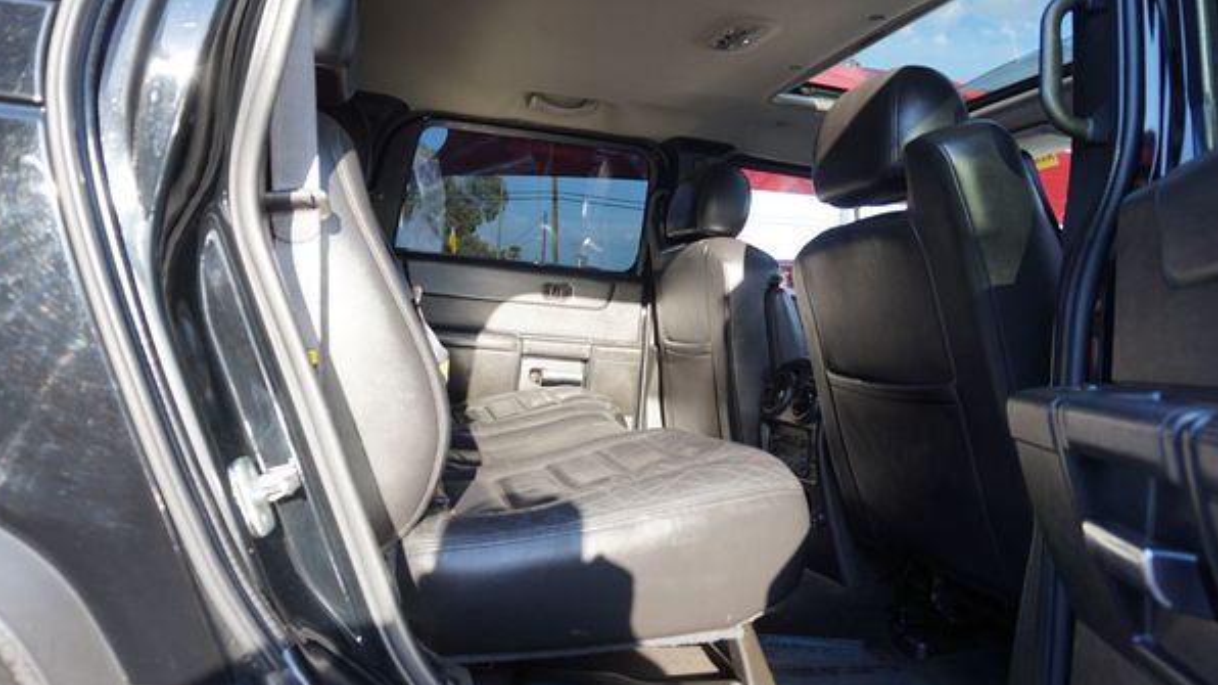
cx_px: 597
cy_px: 303
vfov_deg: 42.8
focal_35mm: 27
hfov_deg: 69.9
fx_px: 872
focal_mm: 16
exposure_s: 1/60
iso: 100
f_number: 4.5
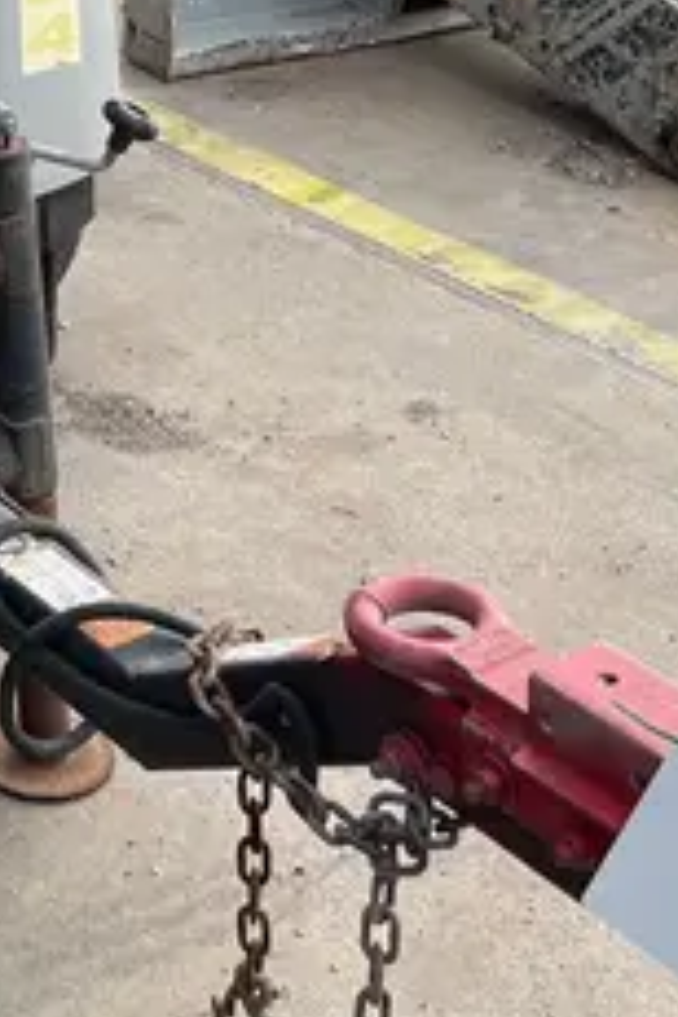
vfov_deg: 21.1
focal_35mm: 86
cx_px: -207
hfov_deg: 15.1
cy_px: -363
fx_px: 2429
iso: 50
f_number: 1.6
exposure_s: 1/1372
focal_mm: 5.1
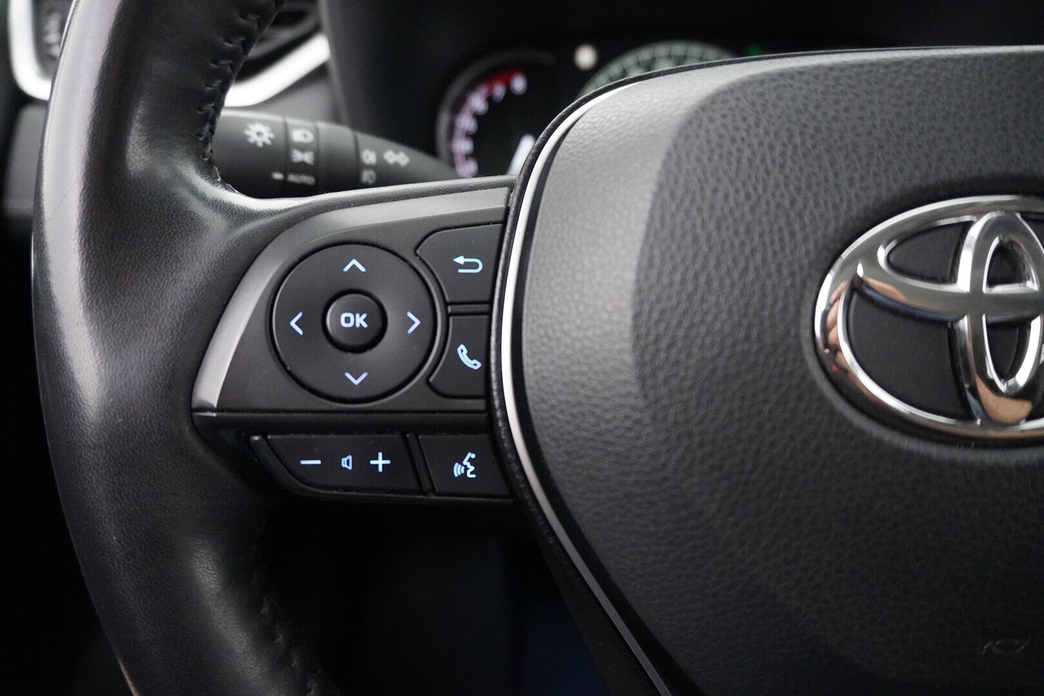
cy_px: 348
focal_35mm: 24
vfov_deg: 53.1
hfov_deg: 73.7
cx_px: 522
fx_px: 696
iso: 6400
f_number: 3.5
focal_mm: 16
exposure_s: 1/30
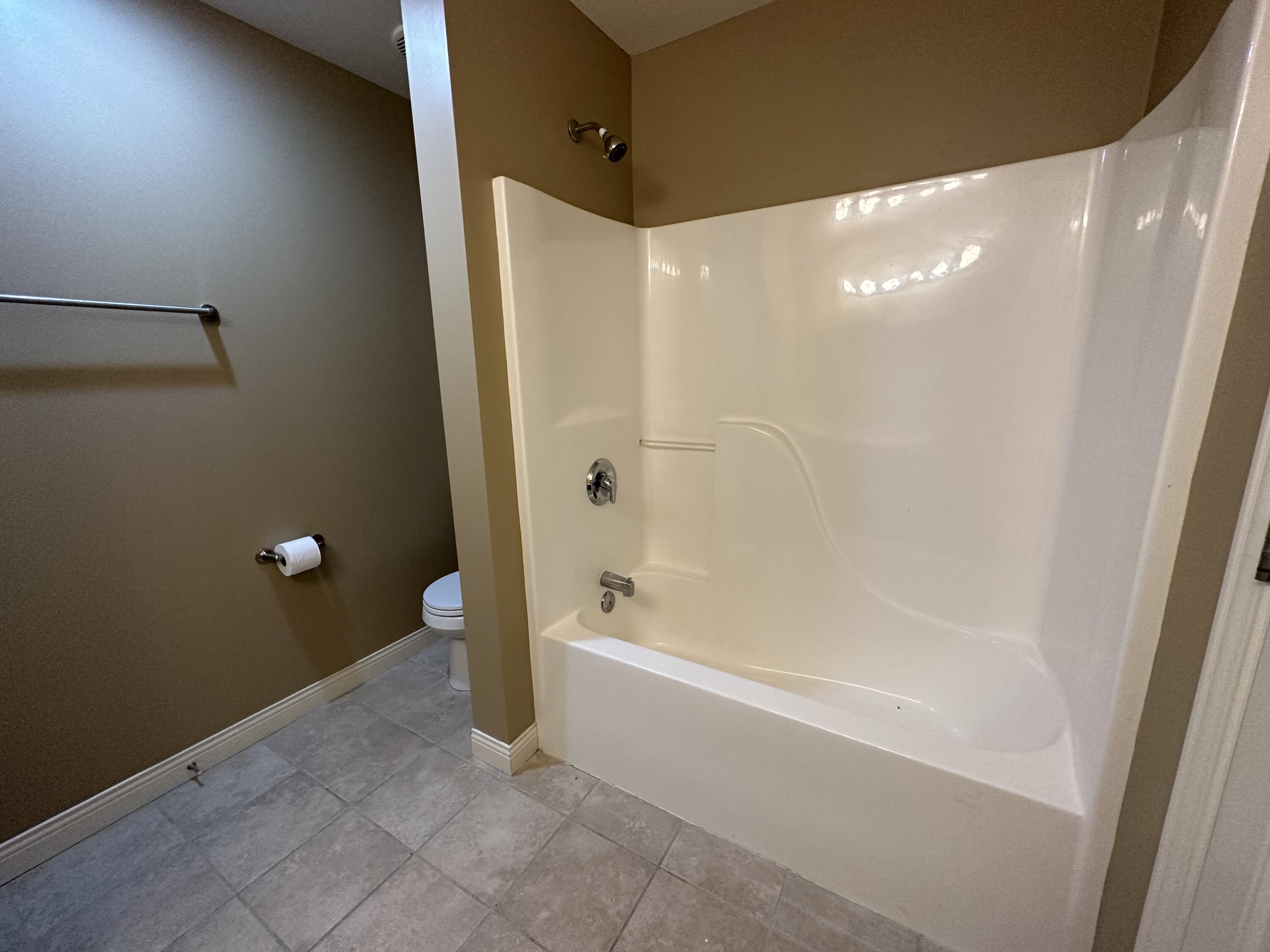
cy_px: 476
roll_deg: +1.2
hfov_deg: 102.1
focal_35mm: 14
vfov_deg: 85.7
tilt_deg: -12.9
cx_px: 635
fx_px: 514
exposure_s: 1/120
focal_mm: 2.22
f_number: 2.2
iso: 250
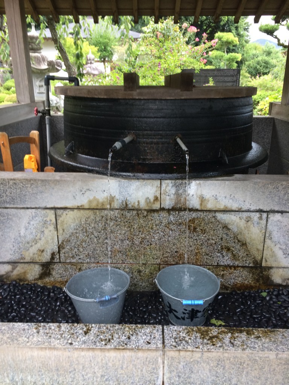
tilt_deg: -20.3
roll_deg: -0.6
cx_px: 144
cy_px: 192
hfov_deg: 48.2
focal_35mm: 29
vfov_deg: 61.7
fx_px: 323
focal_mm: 4.15
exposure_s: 1/120
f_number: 2.2
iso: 64
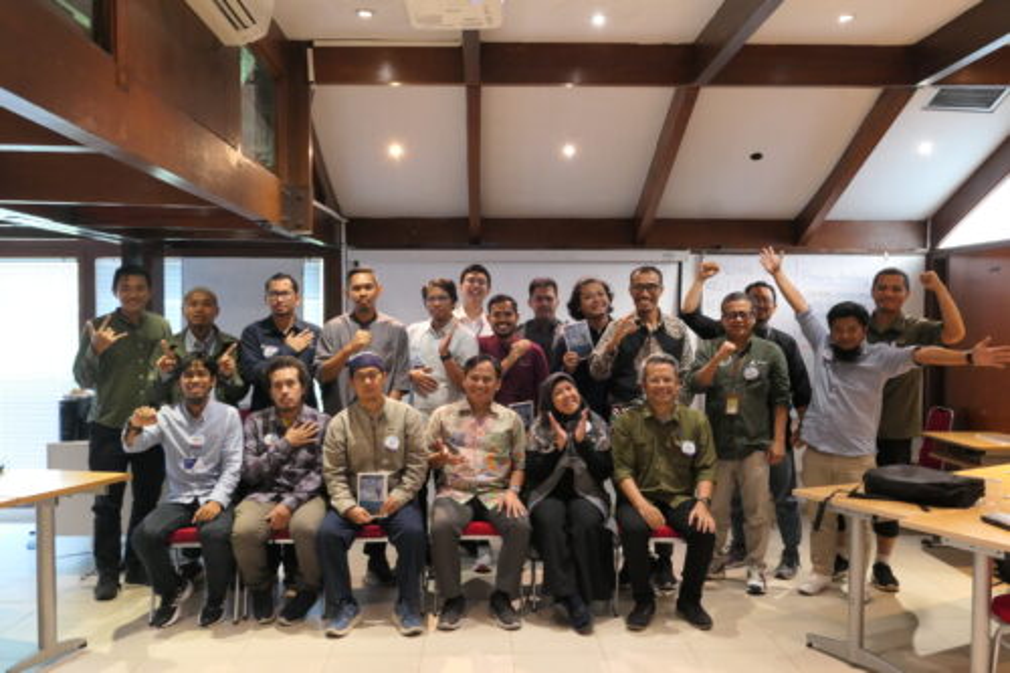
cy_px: 336
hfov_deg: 61.9
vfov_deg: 43.6
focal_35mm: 30
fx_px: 841
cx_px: 505
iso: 1600
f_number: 5
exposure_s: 1/20
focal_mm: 11.1
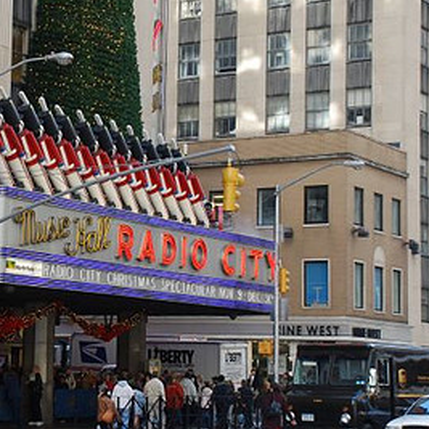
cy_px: 208
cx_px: 90
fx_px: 1359
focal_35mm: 97
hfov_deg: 17.8
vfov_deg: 17.9
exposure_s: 1/60
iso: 200
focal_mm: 35
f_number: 5.6
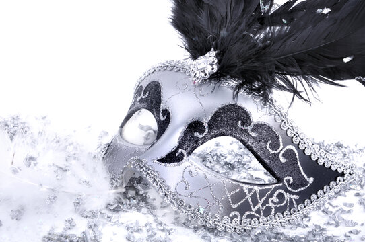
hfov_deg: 27.0
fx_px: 759
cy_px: 121
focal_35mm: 75
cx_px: 182
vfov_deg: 18.1
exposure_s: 1/160
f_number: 11
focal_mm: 50
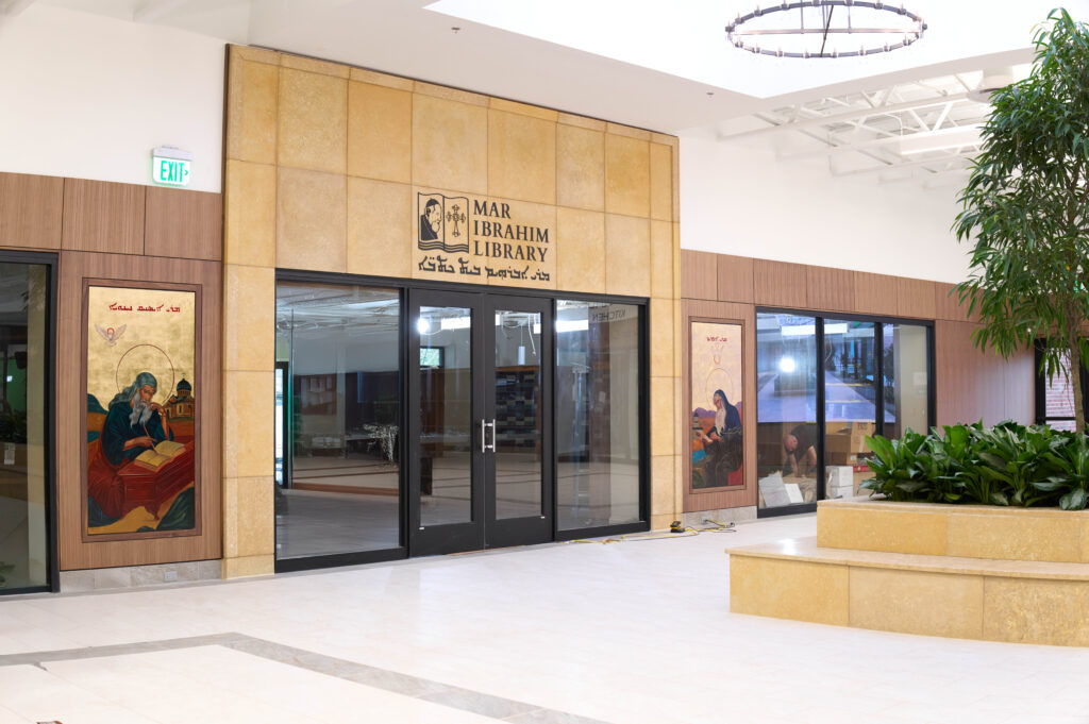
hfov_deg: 45.5
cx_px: 544
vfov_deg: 31.1
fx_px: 1300
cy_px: 362
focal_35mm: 43
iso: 1600
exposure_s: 1/60
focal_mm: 43
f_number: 5.6
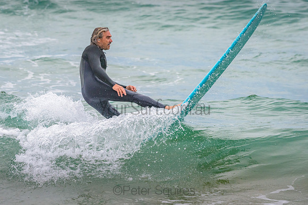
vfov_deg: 4.2
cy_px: 86
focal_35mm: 331
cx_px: 119
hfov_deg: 6.2
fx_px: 2831
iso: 1000
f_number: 5.6
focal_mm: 270
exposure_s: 1/1250
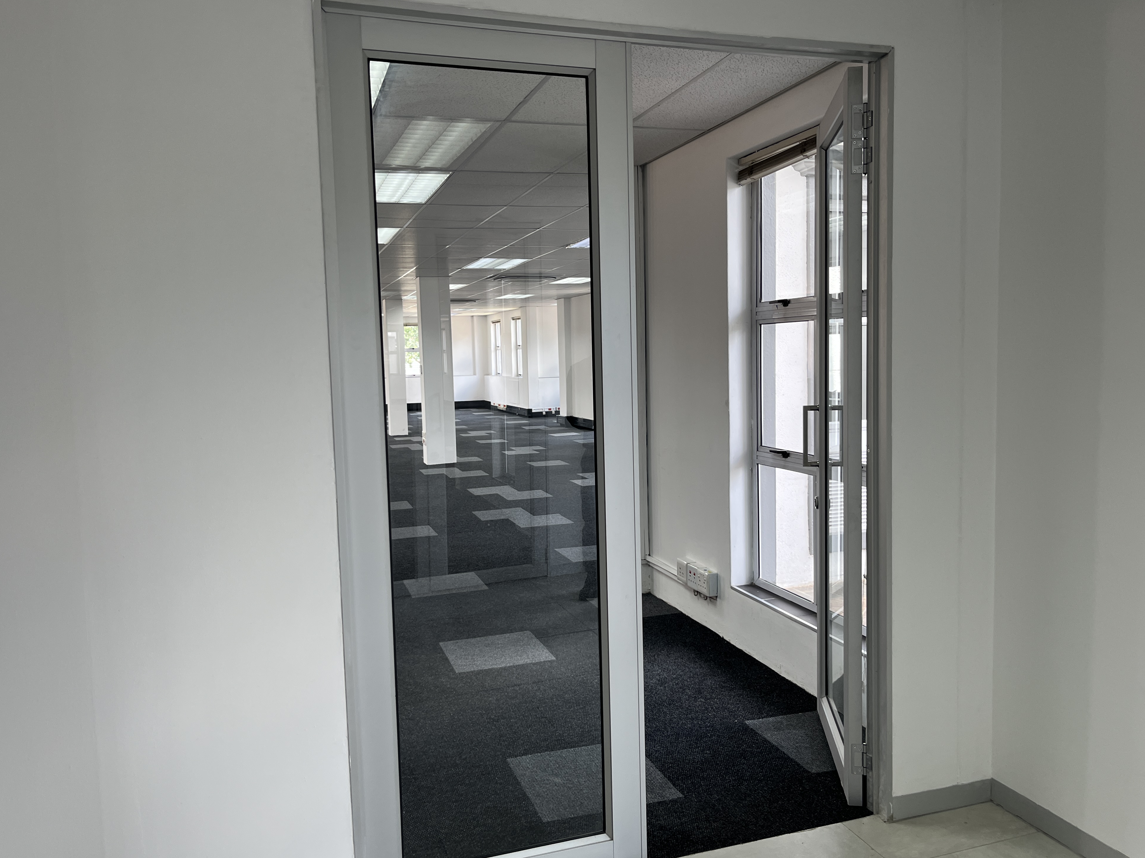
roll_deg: +1.5
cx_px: 573
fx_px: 893
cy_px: 432
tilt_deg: -0.9
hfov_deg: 65.3
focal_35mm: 27
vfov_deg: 51.4
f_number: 1.6
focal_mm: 5.1
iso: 50
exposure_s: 1/100
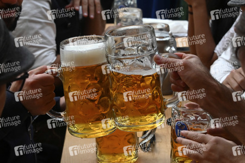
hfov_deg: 23.4
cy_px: 82
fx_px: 592
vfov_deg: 15.7
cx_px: 122
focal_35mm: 87
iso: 5000
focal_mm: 58
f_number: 8
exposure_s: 1/250
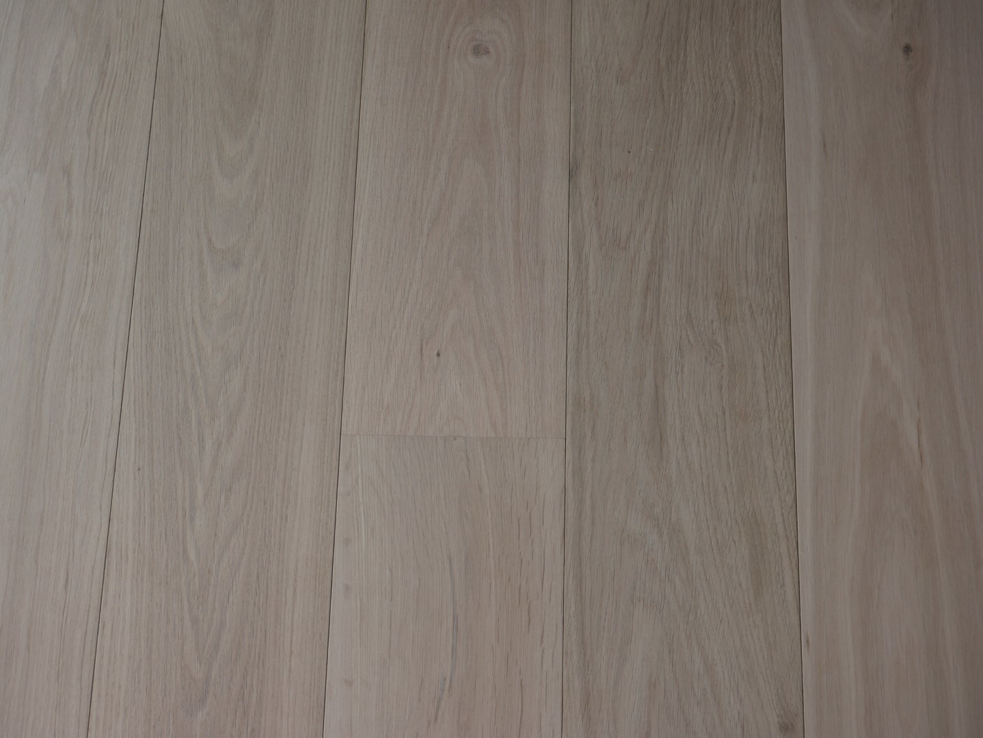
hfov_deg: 39.6
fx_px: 1364
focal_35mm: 48
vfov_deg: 30.3
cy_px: 369
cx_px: 492
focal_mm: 24
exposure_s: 1/125
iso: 200
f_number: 5.6
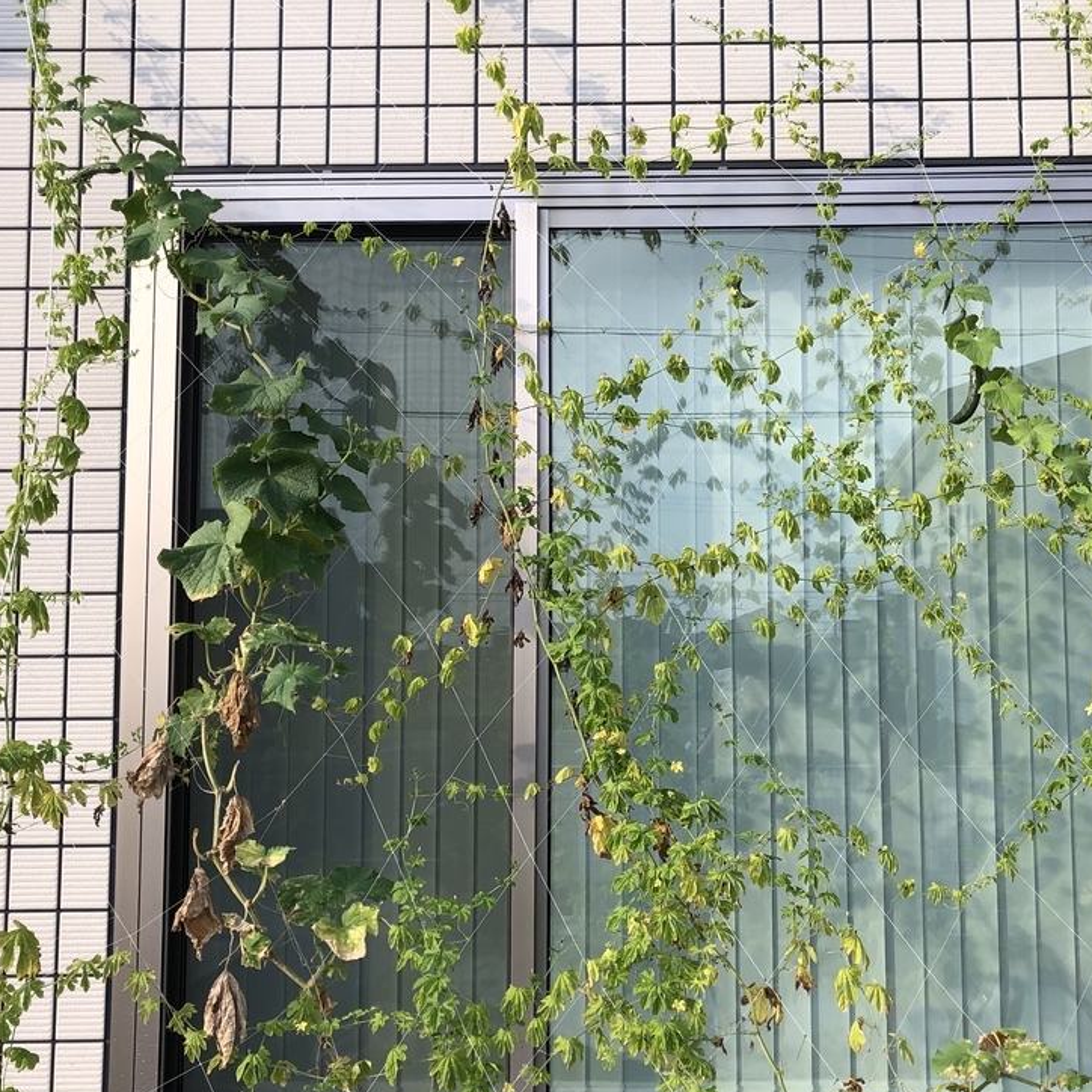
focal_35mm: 41
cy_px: 581
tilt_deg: +3.8
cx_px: 732
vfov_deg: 40.9
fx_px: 1463
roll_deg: +0.8
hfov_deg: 40.4
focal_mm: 3.99
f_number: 1.8
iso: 20
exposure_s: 1/374
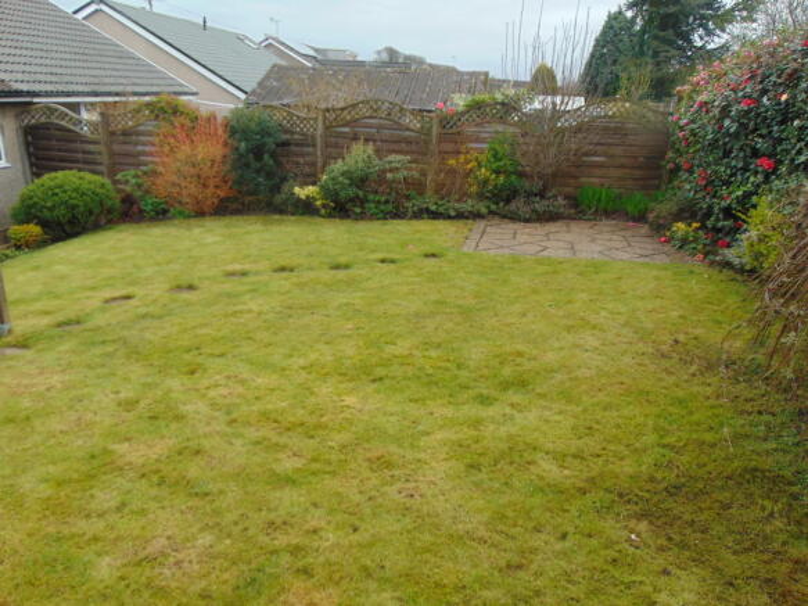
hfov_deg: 69.4
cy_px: 303
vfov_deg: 54.9
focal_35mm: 25
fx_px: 583
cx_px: 404
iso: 80
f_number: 3
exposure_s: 1/200
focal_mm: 4.5
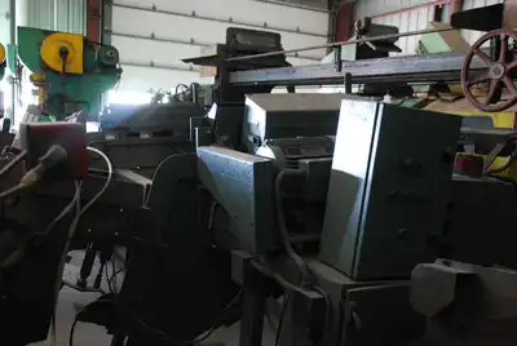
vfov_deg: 35.6
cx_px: 258
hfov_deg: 51.2
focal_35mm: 38
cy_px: 173
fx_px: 539
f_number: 4
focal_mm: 25
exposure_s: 2.5
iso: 800
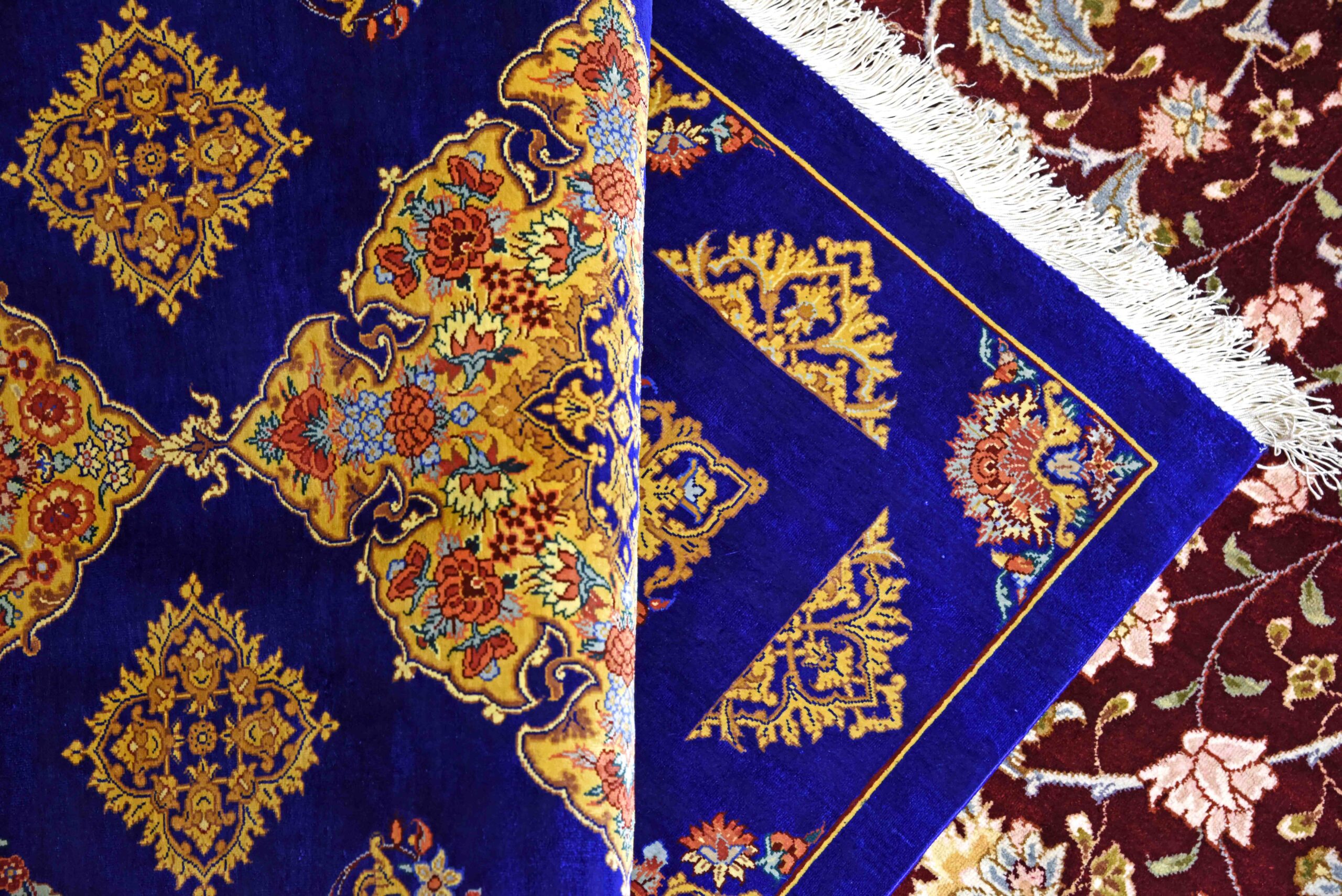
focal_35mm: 78
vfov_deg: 17.5
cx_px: 671
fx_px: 2909
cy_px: 448
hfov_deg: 26.0
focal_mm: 78
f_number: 8
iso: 1250
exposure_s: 1/80
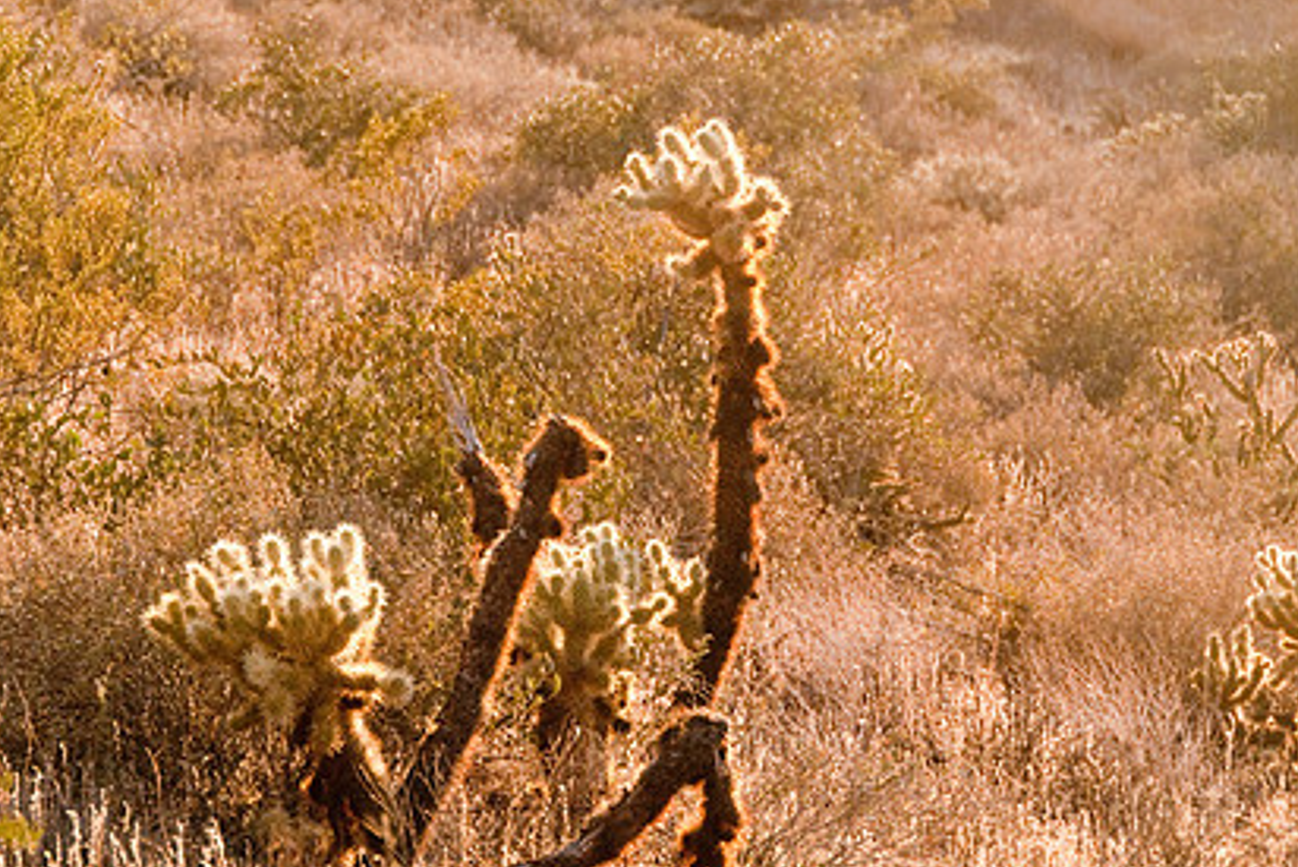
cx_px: 542
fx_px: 7239
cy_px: 470
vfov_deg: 6.8
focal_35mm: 201
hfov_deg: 10.2
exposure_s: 1/250
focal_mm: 95
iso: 800
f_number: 5.6
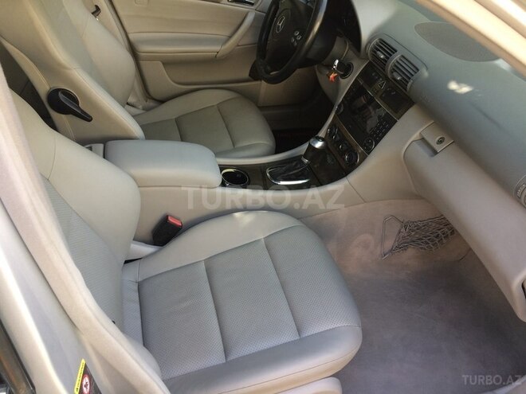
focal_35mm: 29
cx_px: 263
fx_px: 441
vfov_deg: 48.2
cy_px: 197
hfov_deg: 61.7
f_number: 2.2
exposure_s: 1/100
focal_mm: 4.15
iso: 40
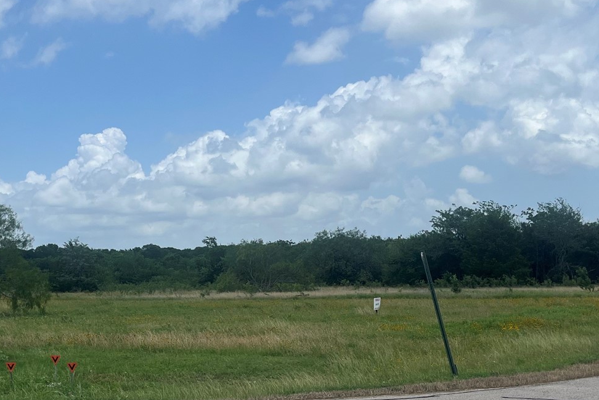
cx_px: 223
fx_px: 948
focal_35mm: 57
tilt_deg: -1.9
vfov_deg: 23.5
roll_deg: +2.4
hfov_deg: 34.9
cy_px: 299
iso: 50
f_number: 1.6
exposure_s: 1/5556
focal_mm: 5.1
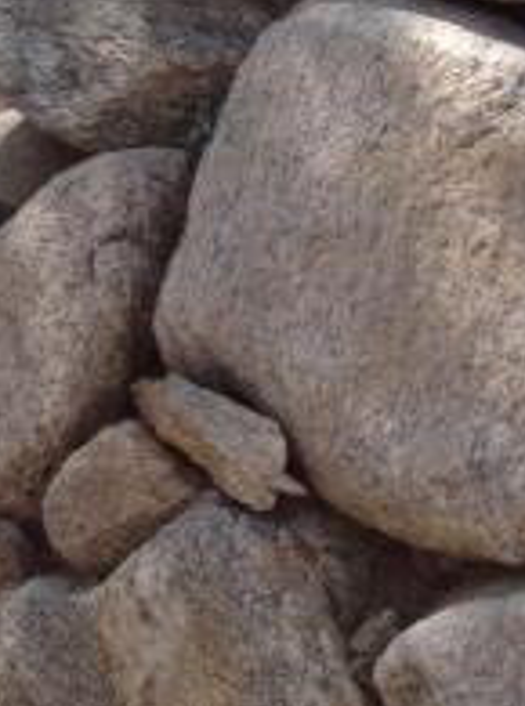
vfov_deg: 13.8
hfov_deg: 10.1
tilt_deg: -7.4
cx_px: -429
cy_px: -196
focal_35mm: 138
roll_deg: -0.6
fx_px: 2806
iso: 50
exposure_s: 1/916
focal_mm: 4.28
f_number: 2.4
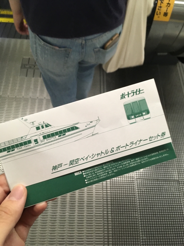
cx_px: 92
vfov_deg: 61.7
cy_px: 123
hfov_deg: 48.2
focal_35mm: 29
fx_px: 206
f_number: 2.2
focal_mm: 4.15
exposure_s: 1/30
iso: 125
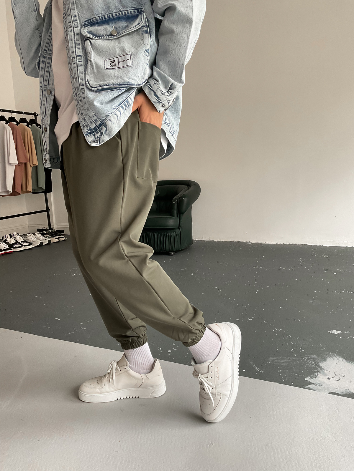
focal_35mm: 29
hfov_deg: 48.2
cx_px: 177
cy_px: 236
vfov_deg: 61.7
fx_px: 395
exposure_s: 1/95
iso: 64
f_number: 1.8
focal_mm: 3
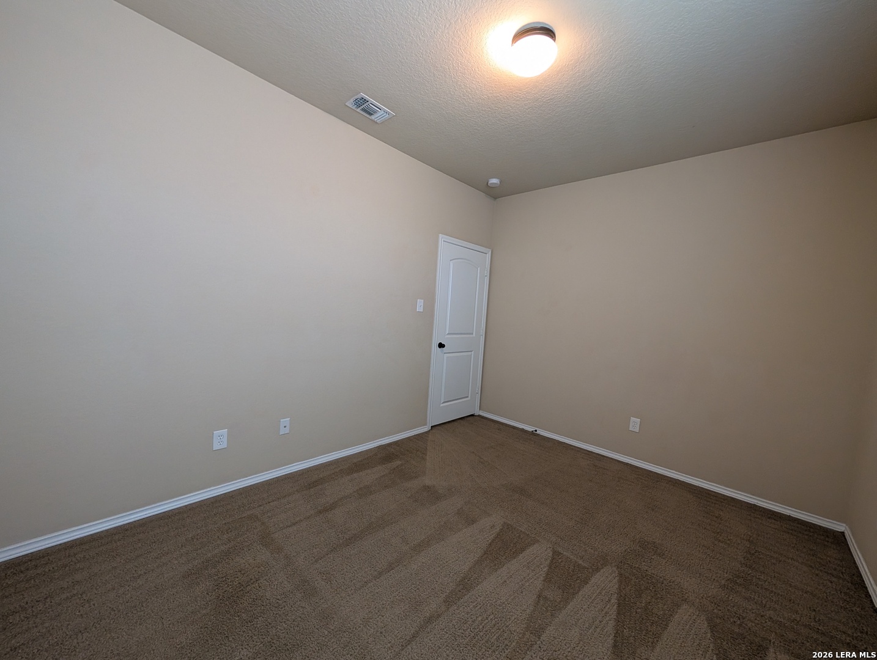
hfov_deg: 110.5
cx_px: 438
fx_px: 304
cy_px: 330
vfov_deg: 94.7
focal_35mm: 12
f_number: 1.7
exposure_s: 1/60
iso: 204
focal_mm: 2.02
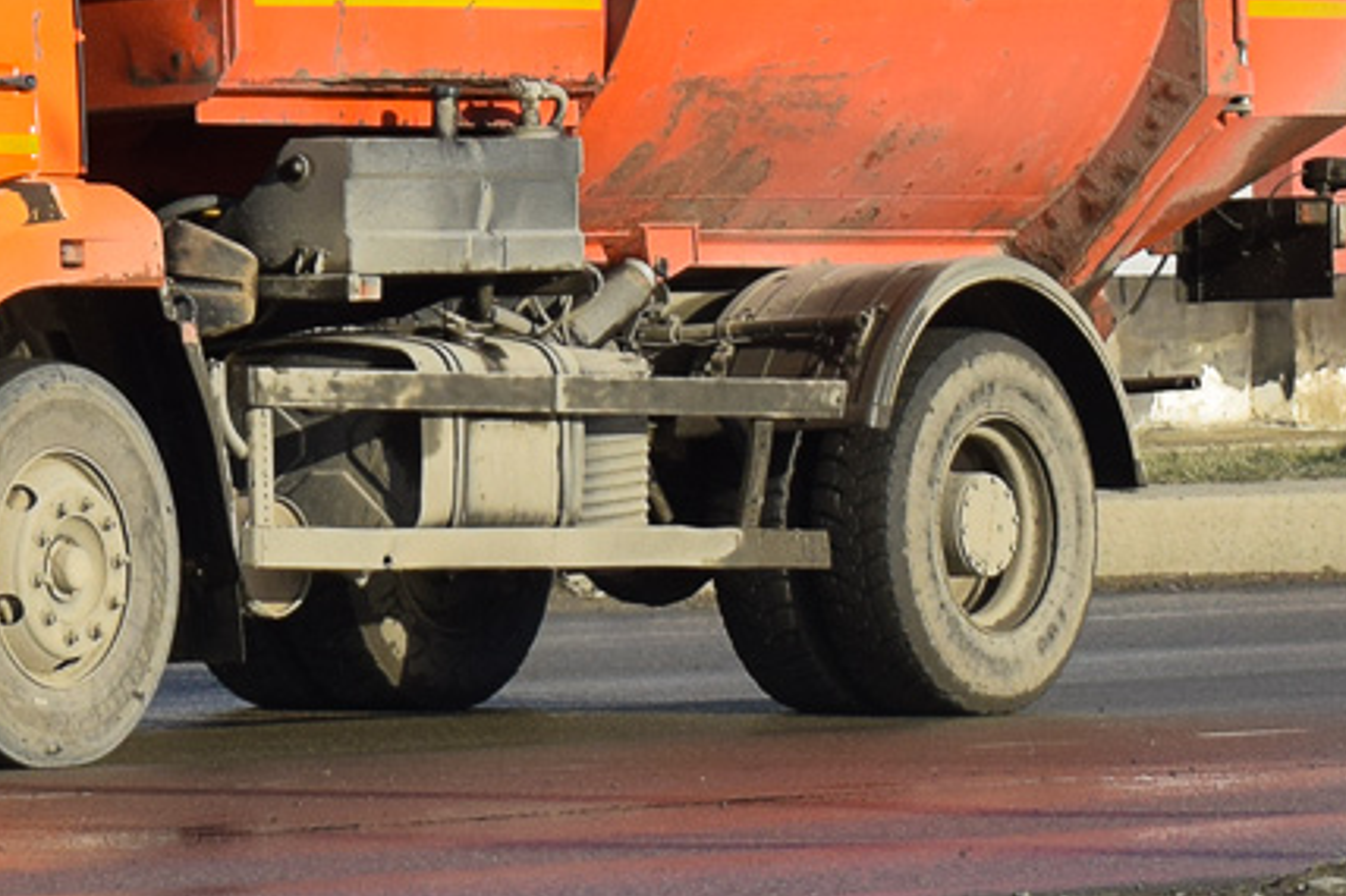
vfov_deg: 5.9
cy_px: -255
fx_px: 8648
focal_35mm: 231
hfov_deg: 8.9
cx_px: 82
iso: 200
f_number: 7.1
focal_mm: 55
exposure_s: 1/800
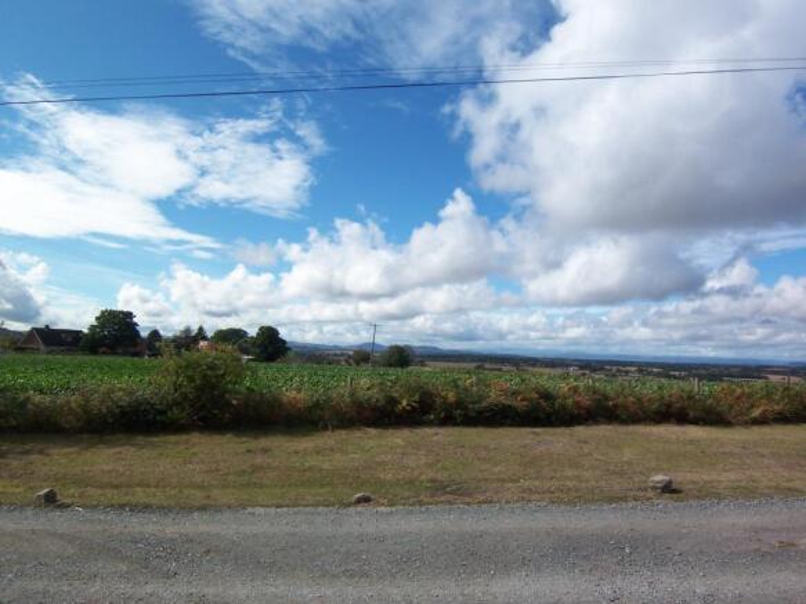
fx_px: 535
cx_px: 403
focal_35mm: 23
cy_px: 302
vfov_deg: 58.9
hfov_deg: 73.9
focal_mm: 3.8
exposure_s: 1/400
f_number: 5.6
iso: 64
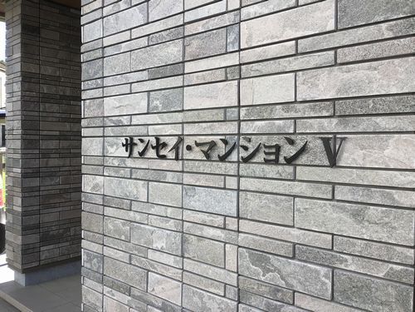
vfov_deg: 45.4
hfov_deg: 58.4
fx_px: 372
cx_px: 208
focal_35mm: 31
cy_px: 156
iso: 25
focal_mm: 3.3
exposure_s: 1/317
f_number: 2.4
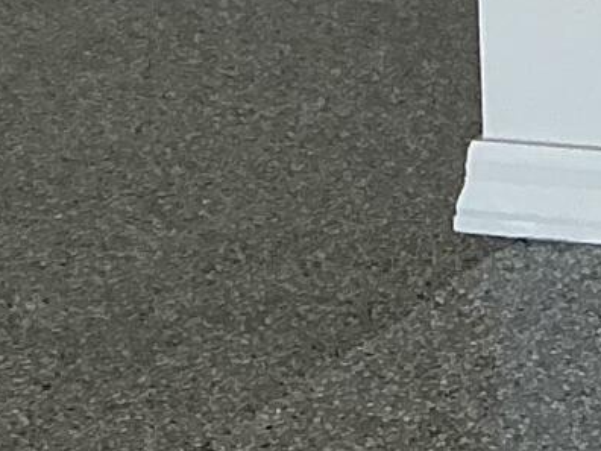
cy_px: -683
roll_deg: -2.7
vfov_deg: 6.6
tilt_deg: -9.1
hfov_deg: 7.3
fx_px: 3681
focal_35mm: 212
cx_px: 2231
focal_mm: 3
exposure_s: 1/261
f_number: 1.8
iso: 25
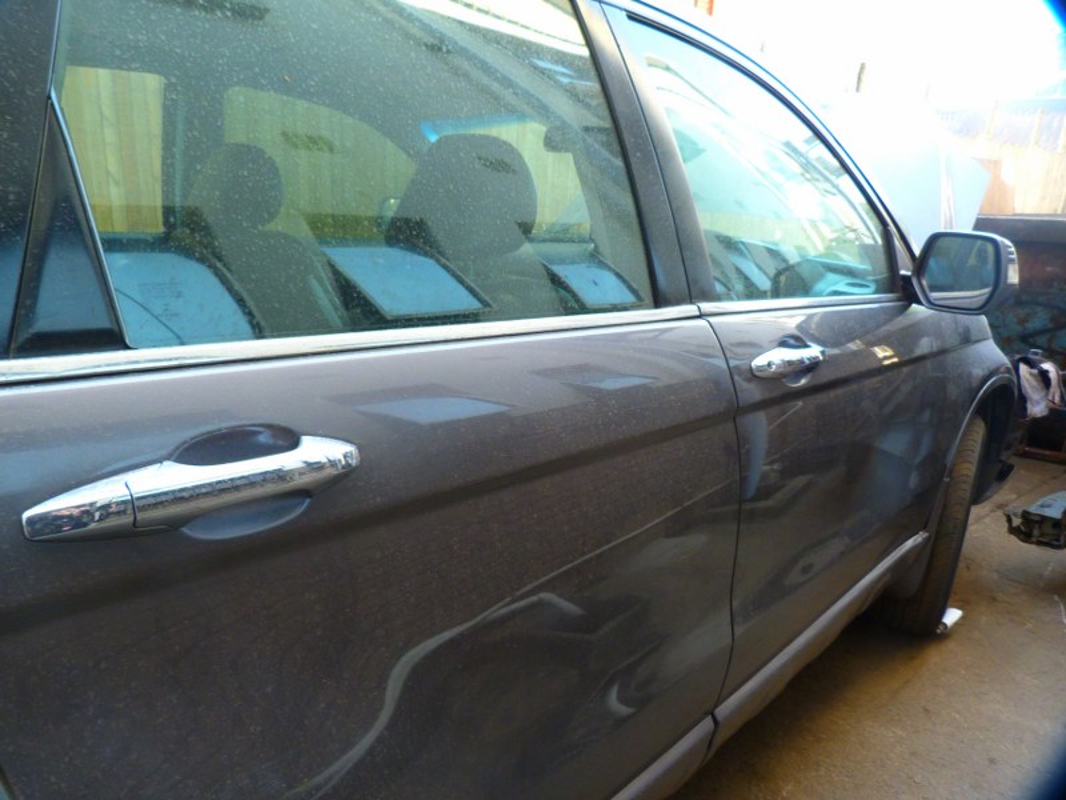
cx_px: 533
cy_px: 400
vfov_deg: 54.9
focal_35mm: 25
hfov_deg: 69.4
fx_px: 770
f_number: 2.8
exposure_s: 1/60
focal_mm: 4.5
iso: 200
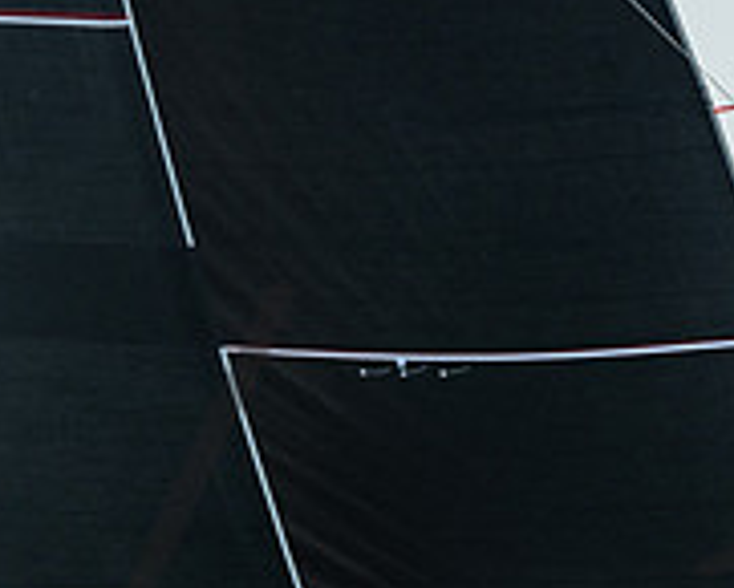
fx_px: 11172
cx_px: 462
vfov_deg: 3.0
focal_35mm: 514
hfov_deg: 3.8
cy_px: 829
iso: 320
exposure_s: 1/640
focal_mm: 150
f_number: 6.3
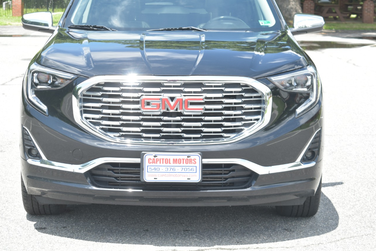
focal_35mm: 95
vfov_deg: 14.4
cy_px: 94
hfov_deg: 21.4
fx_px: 993
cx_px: 171
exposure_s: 1/100
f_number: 5.6
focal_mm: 50
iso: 100
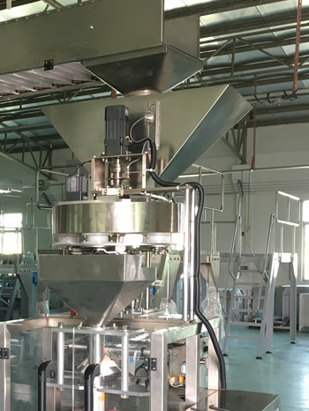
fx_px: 690
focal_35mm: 58
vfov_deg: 32.7
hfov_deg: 24.3
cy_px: 294
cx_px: 12
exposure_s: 1/33
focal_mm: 4.15
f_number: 2.2
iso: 64
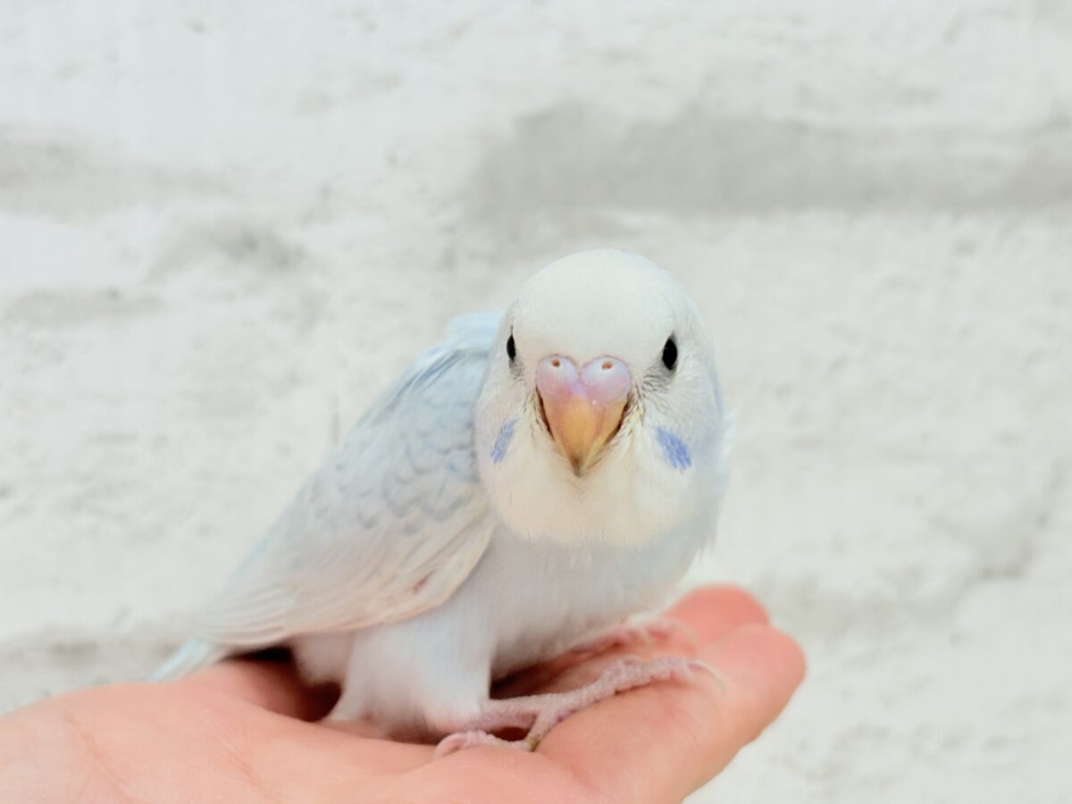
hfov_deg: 36.8
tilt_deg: +0.5
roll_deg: +1.9
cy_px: 402
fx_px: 1610
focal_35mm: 52
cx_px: 536
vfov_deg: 28.0
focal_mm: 5.96
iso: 80
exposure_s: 1/100
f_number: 1.6
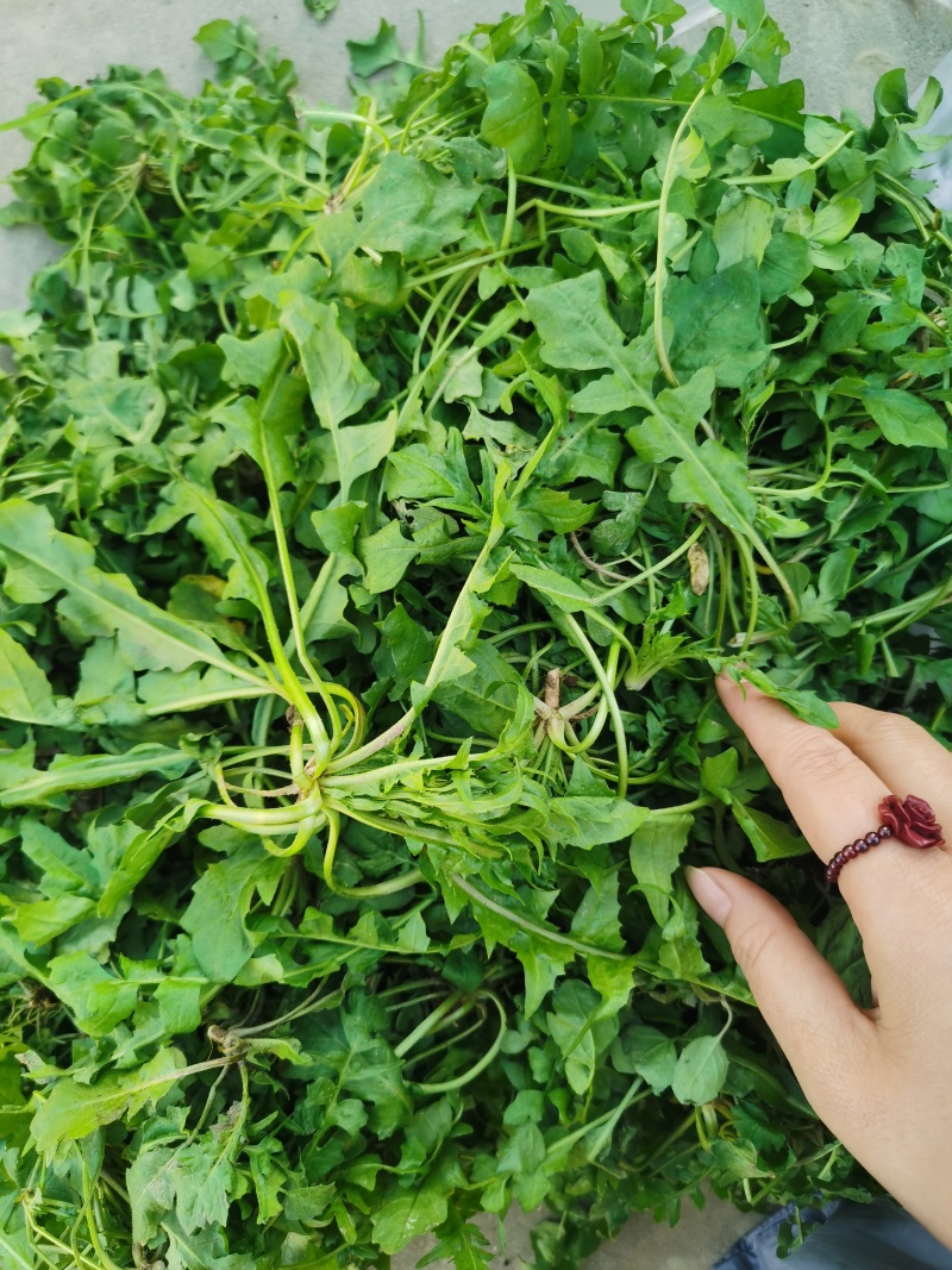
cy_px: 635
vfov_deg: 65.3
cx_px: 476
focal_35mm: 27
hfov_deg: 51.3
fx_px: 990
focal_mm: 5.58
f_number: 1.8
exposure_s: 1/199
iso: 50
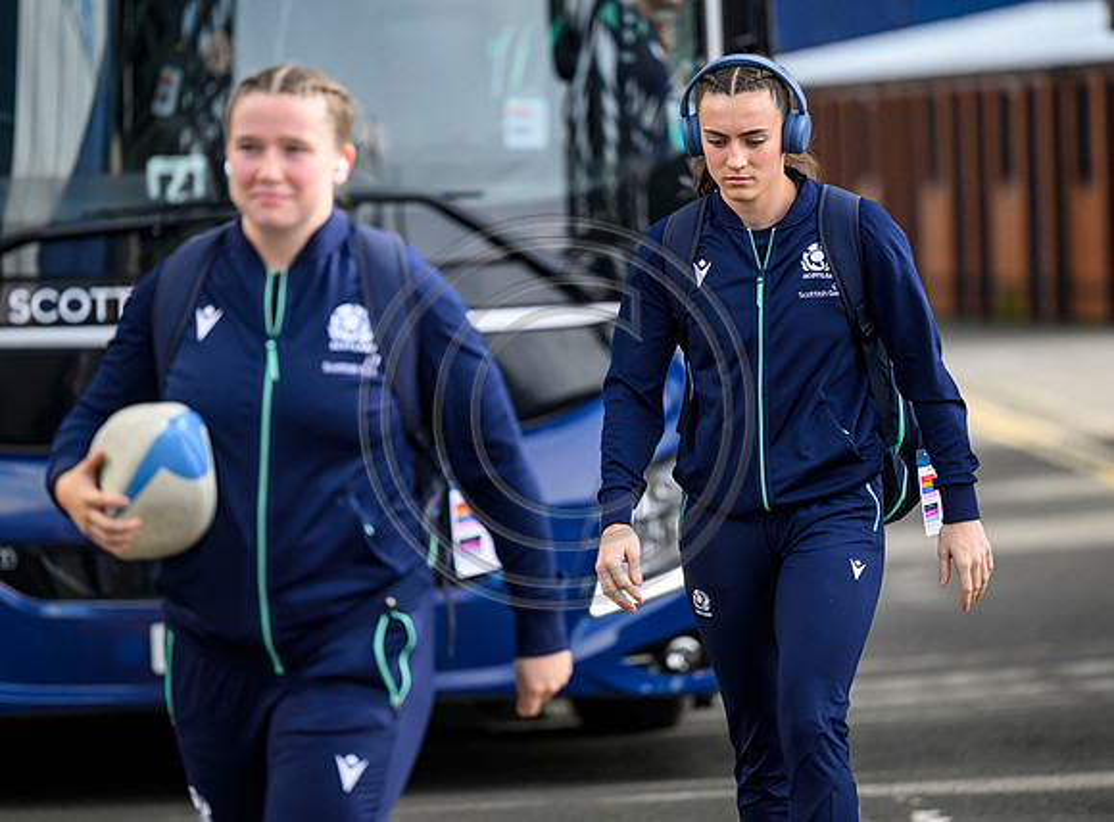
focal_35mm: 237
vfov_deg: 6.2
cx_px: 592
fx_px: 7572
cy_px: 387
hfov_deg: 8.4
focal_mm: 200
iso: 500
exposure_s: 1/2000
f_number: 2.8
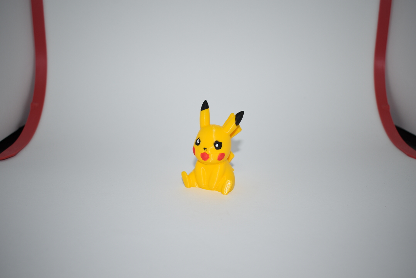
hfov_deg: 51.3
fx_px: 433
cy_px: 139
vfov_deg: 35.5
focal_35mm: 38
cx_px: 208
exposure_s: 1/60
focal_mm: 25
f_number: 4
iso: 100
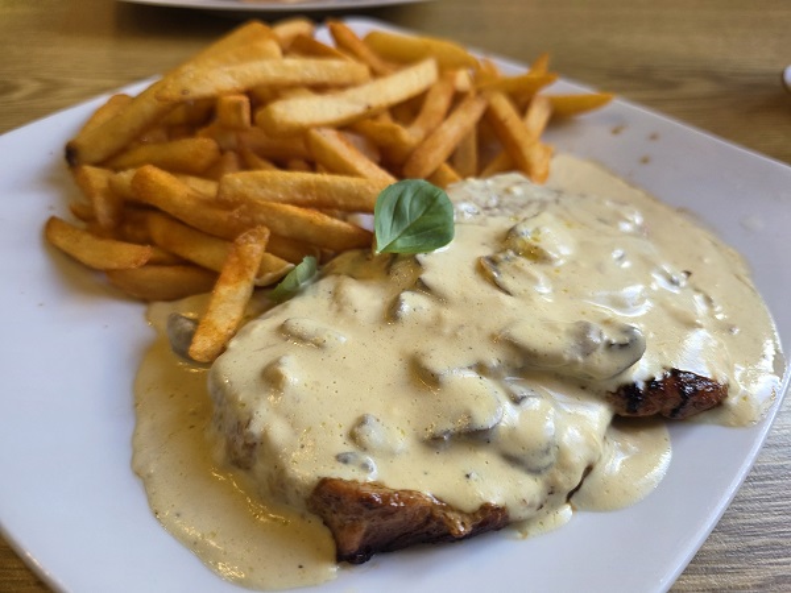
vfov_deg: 58.9
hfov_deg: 73.9
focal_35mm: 23
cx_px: 396
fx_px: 526
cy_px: 296
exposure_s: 1/100
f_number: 1.7
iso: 125
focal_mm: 6.3
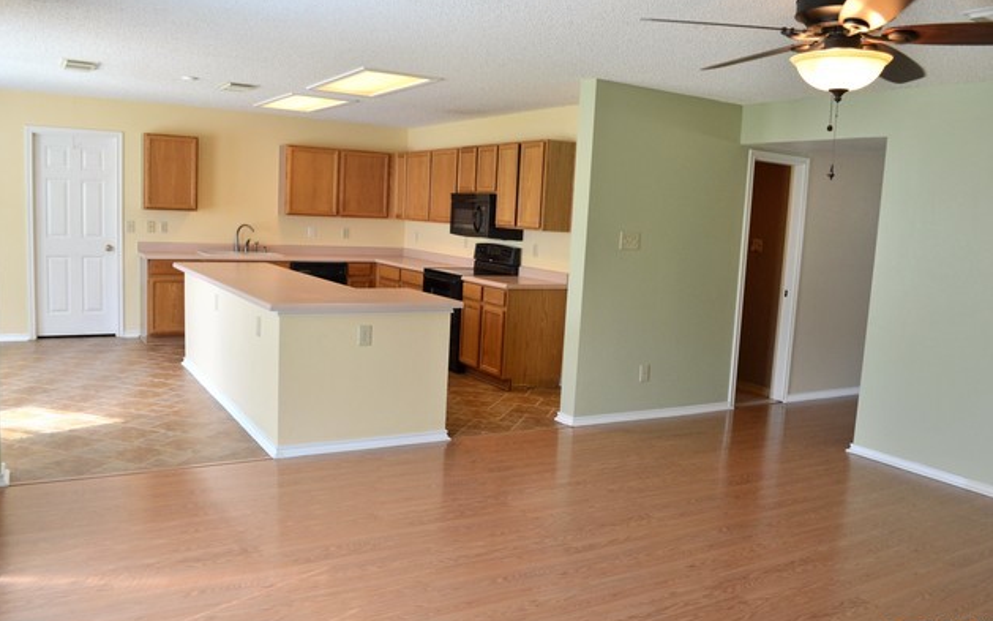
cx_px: 500
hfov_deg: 66.5
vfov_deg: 44.5
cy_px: 318
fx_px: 758
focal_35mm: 28
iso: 400
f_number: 5
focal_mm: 18
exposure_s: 1/100
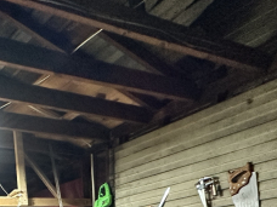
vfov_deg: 27.6
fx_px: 328
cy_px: 286
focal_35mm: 41
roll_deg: +3.3
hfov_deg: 35.4
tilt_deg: -4.1
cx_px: -60
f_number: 2.2
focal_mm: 2.22
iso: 320
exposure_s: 1/60
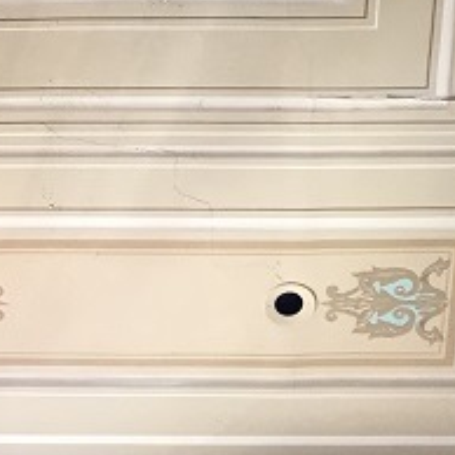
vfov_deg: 25.5
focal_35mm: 66
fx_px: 981
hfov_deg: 23.8
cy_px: 69
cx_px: -87
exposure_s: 1/30
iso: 80
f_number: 2.2
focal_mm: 4.15
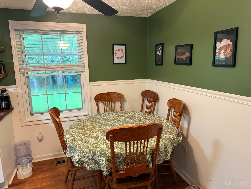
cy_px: 94
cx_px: 126
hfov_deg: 71.6
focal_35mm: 24
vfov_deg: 56.8
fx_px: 174
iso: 400
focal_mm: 6.76
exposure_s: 1/60
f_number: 1.78
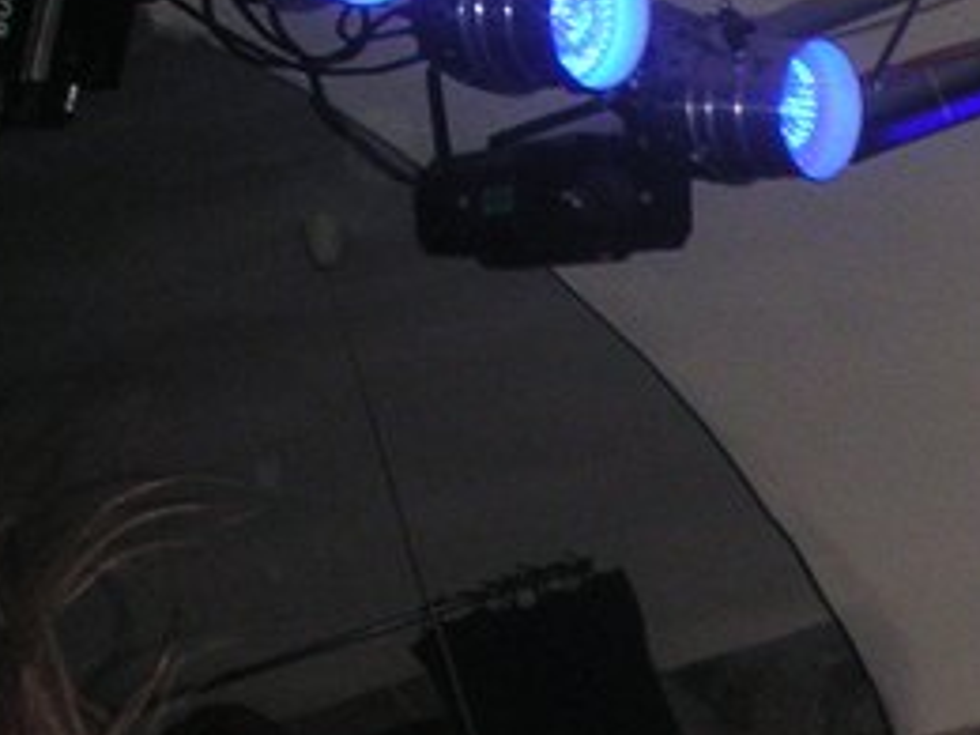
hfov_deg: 16.2
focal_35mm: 114
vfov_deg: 12.6
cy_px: 950
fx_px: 3227
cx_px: 1331
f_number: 2.8
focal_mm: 5.7
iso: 160
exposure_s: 1/45
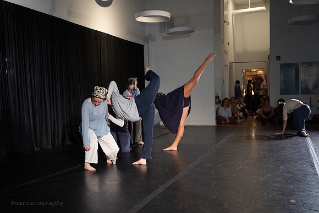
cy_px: 119
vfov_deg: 31.0
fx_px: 384
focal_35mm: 43
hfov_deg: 44.3
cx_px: 100
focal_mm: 31.5
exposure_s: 1/400
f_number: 4
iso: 6400
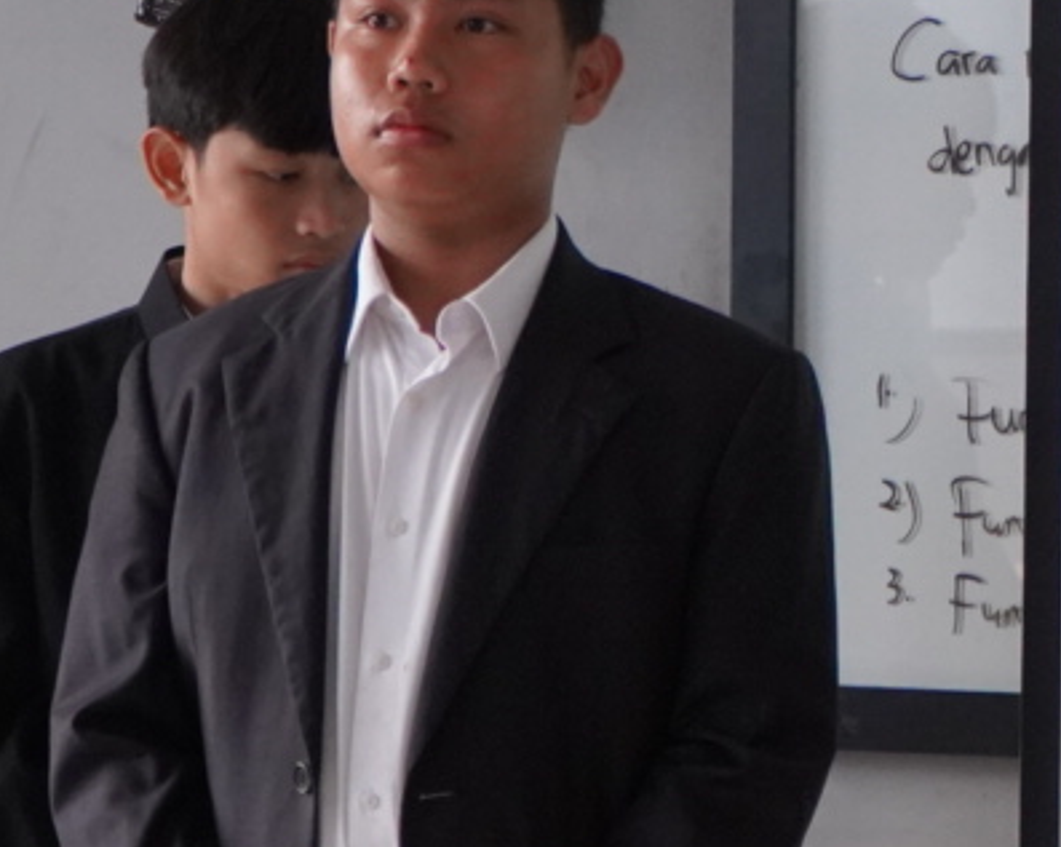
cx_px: 1459
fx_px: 6304
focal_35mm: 201
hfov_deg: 9.4
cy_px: 398
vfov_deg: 7.7
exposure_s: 1/160
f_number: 4
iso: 1600
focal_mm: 35
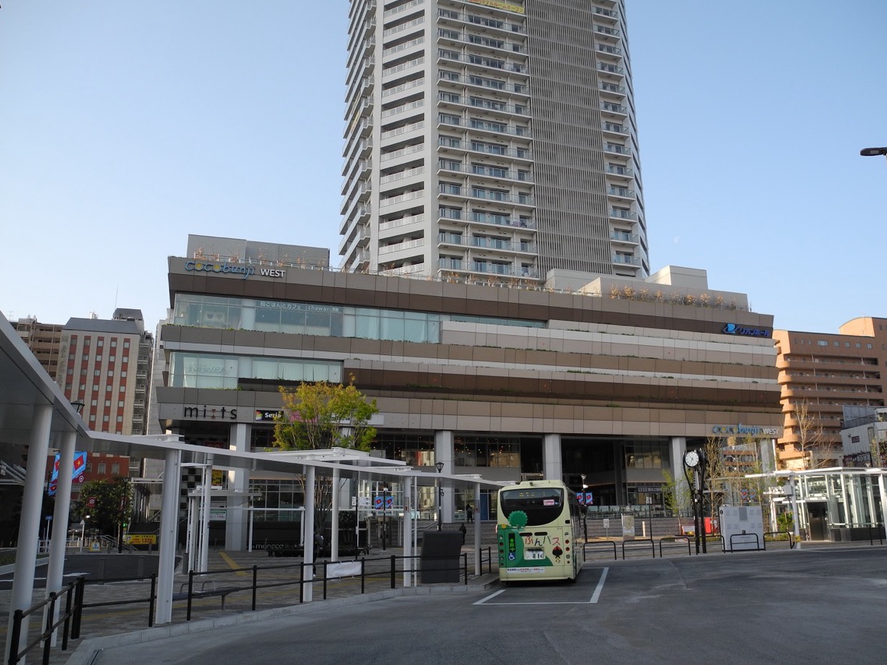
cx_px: 453
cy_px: 322
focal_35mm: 29
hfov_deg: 61.7
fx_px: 743
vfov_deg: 48.2
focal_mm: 6
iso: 100
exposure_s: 1/800
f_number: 2.8
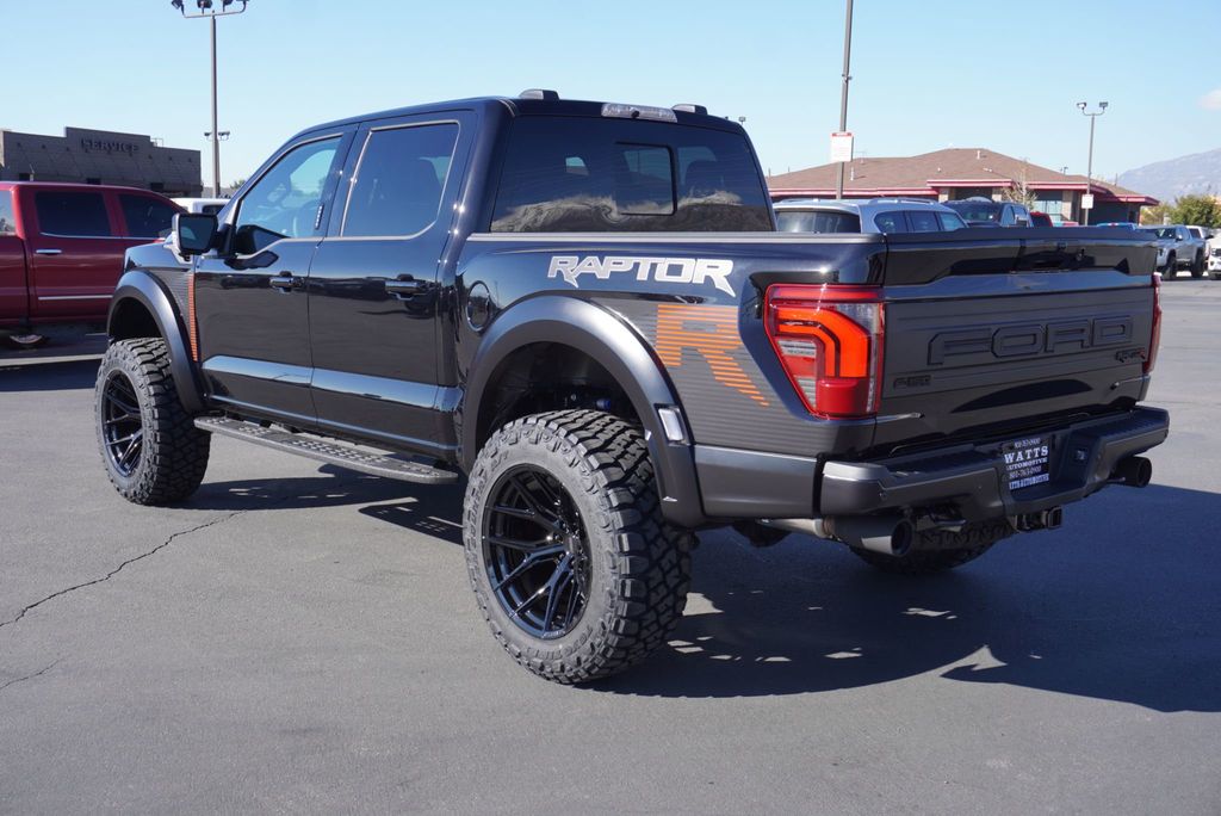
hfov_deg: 53.1
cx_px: 610
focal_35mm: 36
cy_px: 408
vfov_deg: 36.9
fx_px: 1222
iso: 100
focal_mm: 24
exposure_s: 1/160
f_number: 6.3
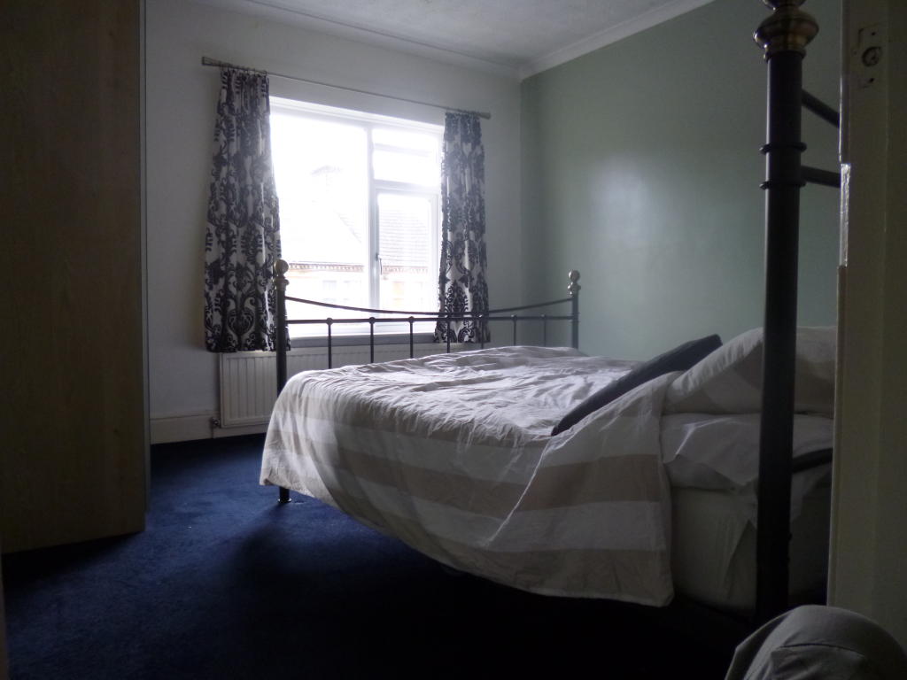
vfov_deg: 56.8
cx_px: 454
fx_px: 629
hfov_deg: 71.6
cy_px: 340
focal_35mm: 24
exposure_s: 1/60
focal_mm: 4.3
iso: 200
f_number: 2.5
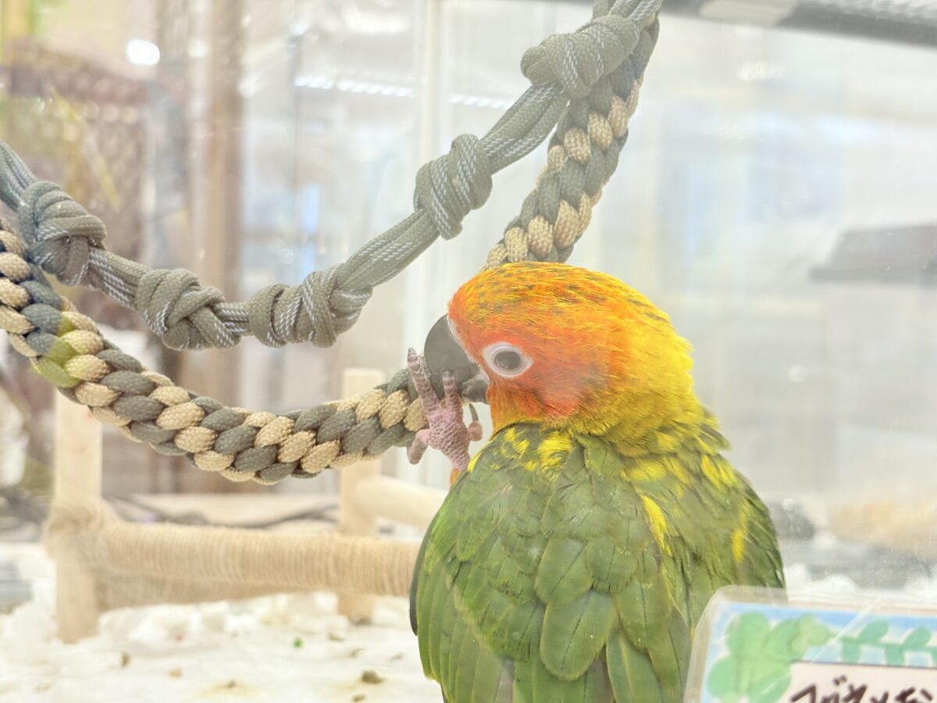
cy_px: 352
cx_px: 468
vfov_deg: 28.0
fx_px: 1408
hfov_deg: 36.8
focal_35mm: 52
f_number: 1.6
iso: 64
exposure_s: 1/50
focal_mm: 5.96
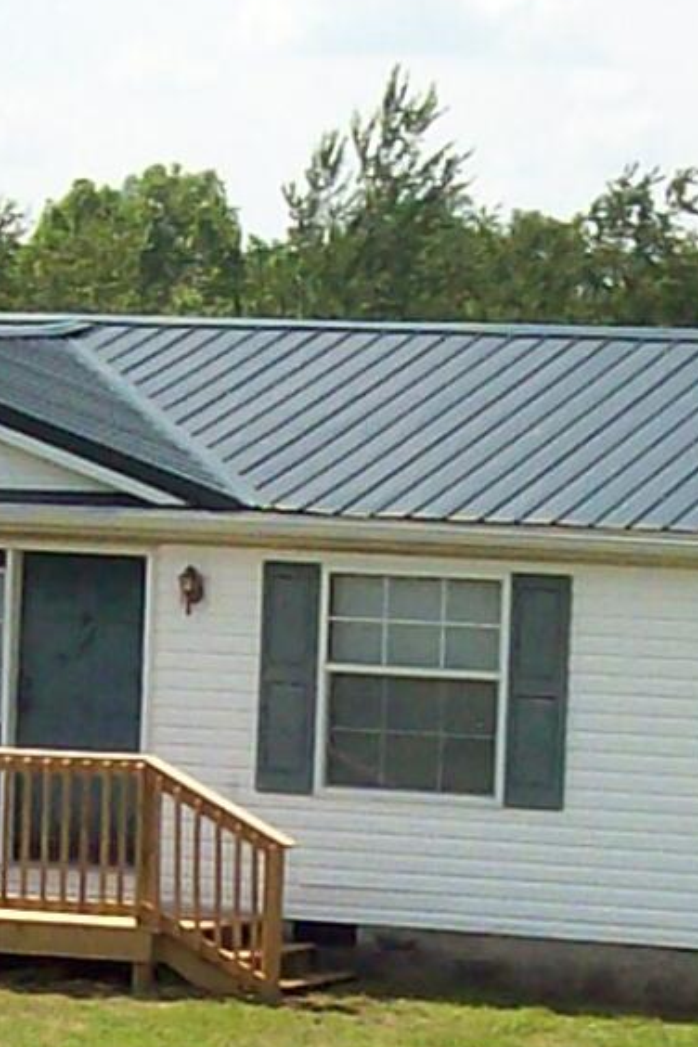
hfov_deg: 6.9
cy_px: 898
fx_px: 5787
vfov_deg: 10.3
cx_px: 150
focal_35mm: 199
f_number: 4.8
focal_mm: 6
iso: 80
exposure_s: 1/606
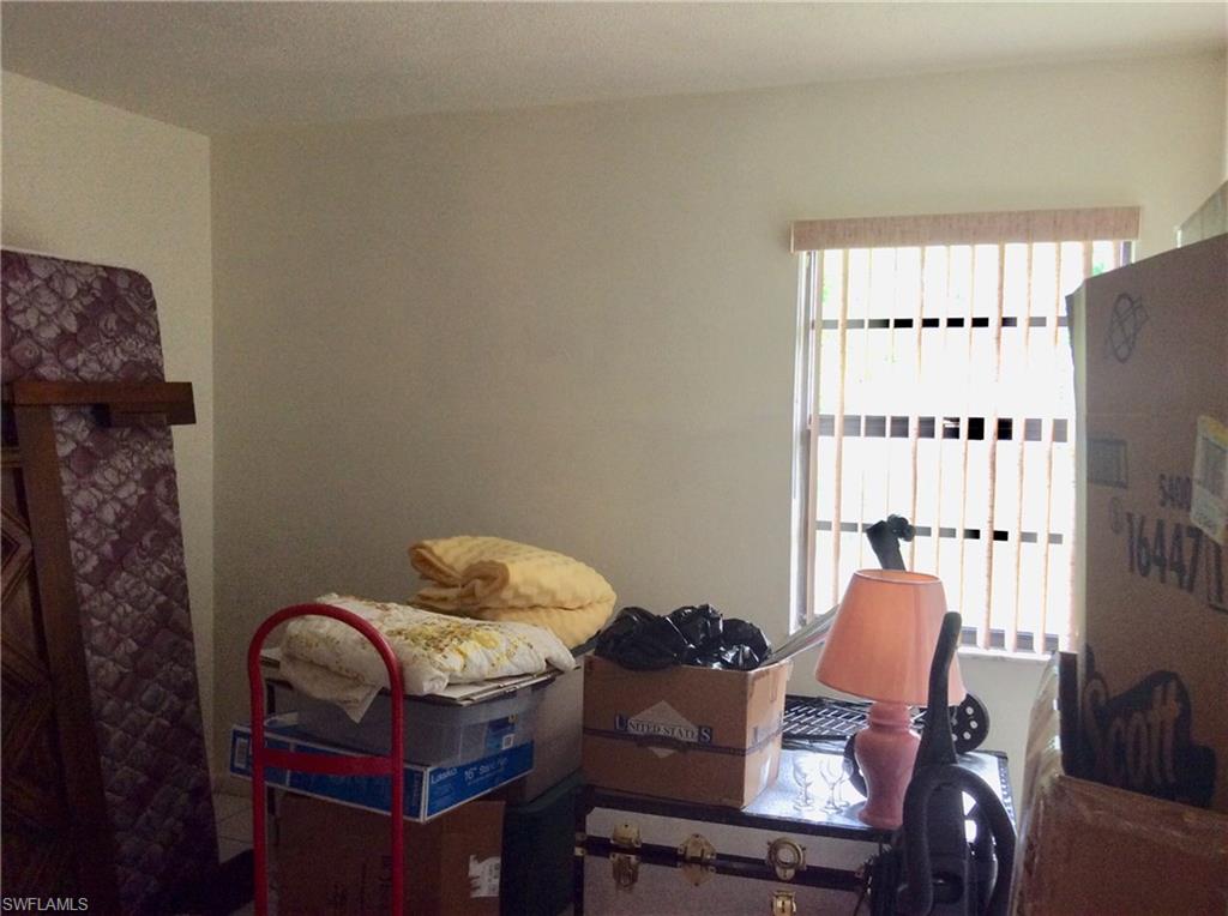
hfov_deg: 56.9
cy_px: 458
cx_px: 614
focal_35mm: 32
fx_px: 1133
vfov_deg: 44.0
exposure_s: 1/24
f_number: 2.4
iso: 64
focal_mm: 3.3
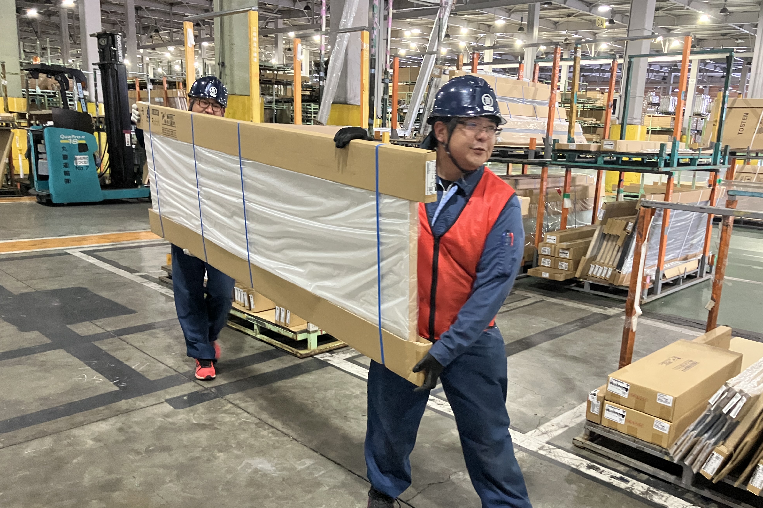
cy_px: 277
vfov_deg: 43.6
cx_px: 392
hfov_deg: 61.9
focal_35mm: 30
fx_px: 636
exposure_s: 1/50
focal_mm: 3.99
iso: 320
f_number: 1.8
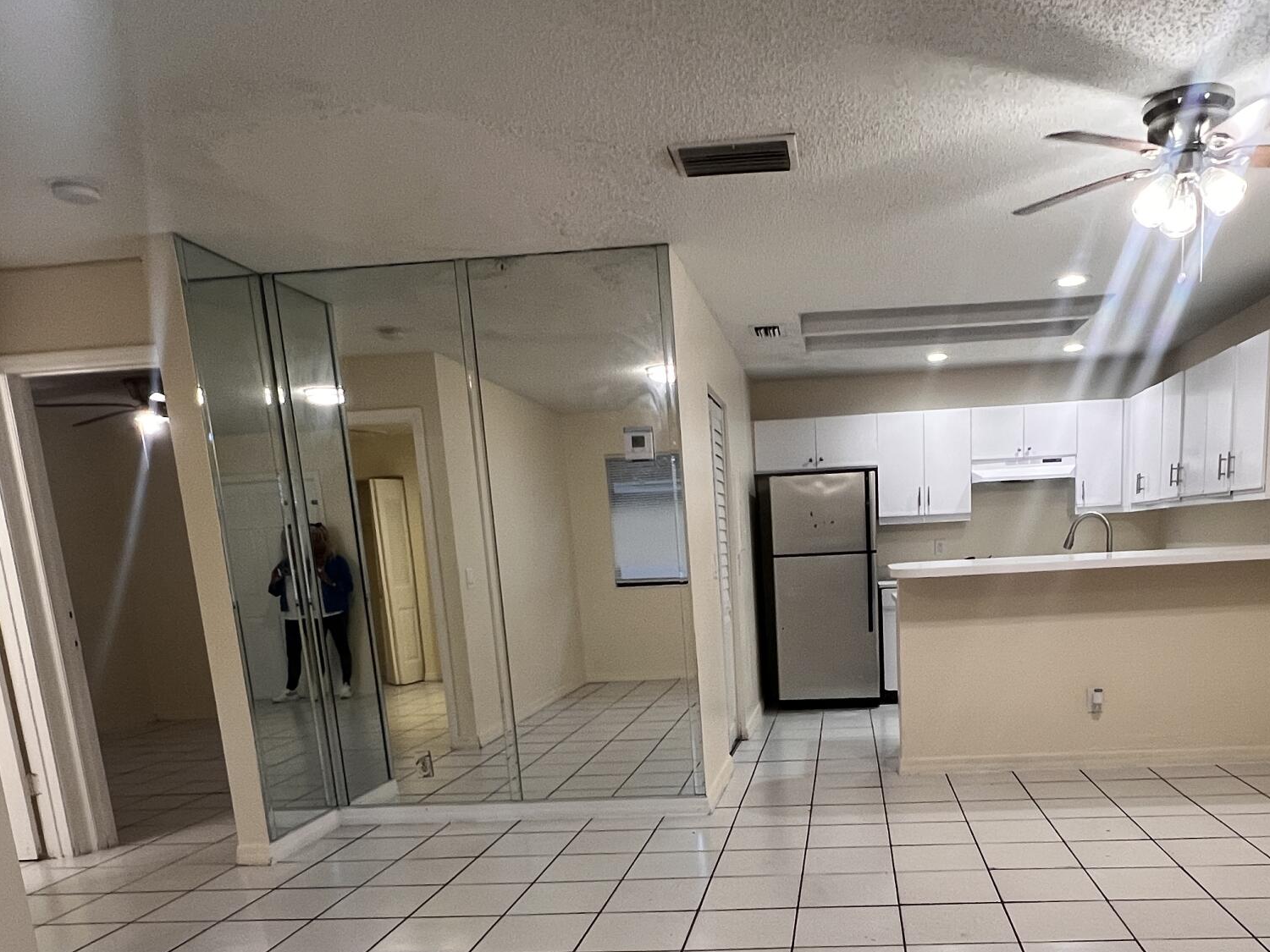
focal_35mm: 26
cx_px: 767
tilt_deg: -12.7
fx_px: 954
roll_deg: +3.2
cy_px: 759
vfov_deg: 50.0
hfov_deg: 66.6
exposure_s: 1/120
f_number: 1.8
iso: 200
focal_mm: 1.57
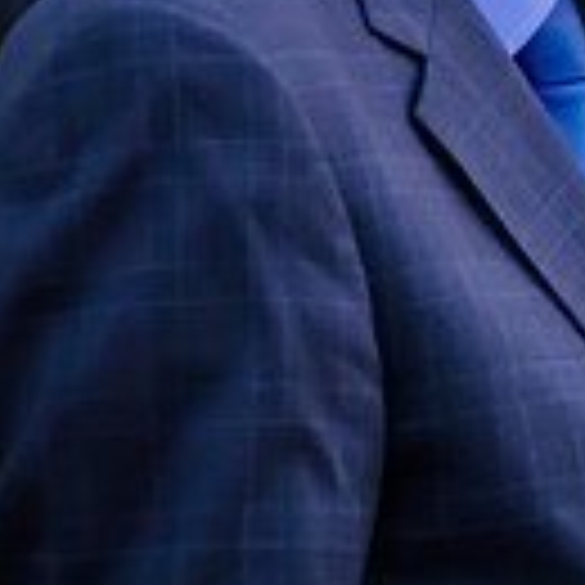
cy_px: 18
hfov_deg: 5.3
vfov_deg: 5.4
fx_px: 6195
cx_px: 1100
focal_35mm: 324
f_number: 4
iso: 3200
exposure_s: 1/640
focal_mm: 75
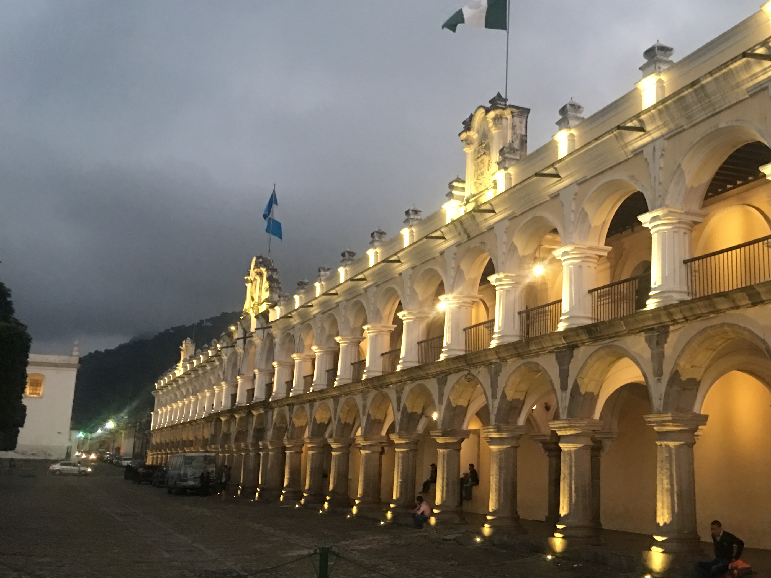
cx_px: 500
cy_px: 274
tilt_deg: +14.1
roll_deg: -0.7
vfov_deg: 34.3
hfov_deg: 44.3
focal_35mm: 42
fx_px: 935
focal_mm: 4.15
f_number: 2.2
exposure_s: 1/4
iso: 80
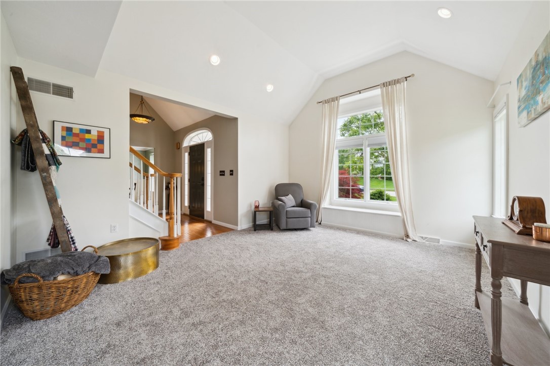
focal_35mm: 12
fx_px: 183
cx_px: 275
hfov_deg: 112.6
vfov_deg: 89.9
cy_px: 183
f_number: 11
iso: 200
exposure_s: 1/20
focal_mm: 12
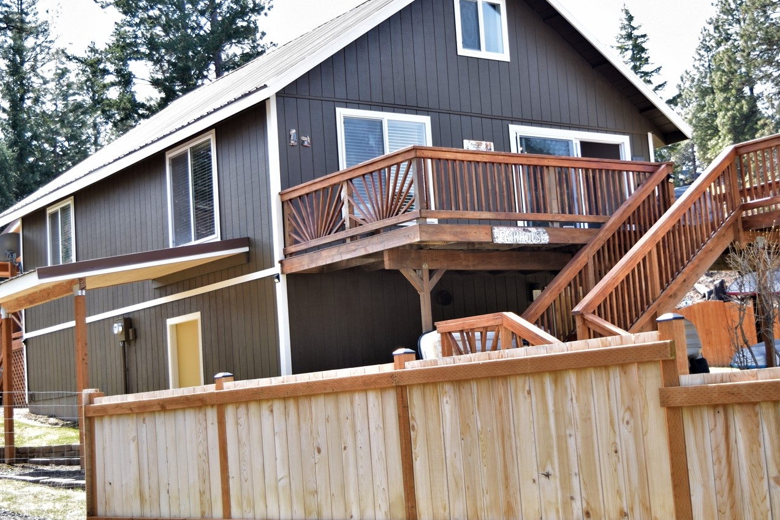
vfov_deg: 22.6
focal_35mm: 60
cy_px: 222
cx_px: 426
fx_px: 1300
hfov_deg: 33.4
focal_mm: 30
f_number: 4.2
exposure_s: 1/200
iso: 200
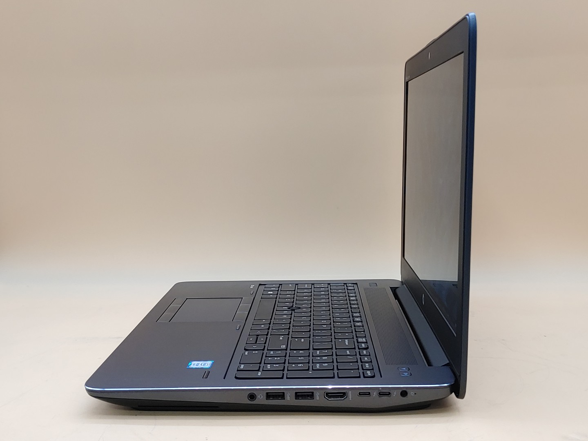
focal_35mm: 44
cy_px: 220
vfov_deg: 32.9
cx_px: 294
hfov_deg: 42.9
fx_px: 747
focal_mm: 4.36
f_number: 1.8
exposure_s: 1/65
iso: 50
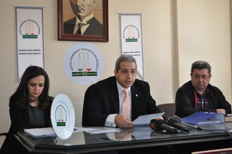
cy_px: 77
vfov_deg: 26.4
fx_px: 328
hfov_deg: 38.9
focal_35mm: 51
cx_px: 116
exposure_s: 1/125
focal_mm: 34
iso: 800
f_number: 5
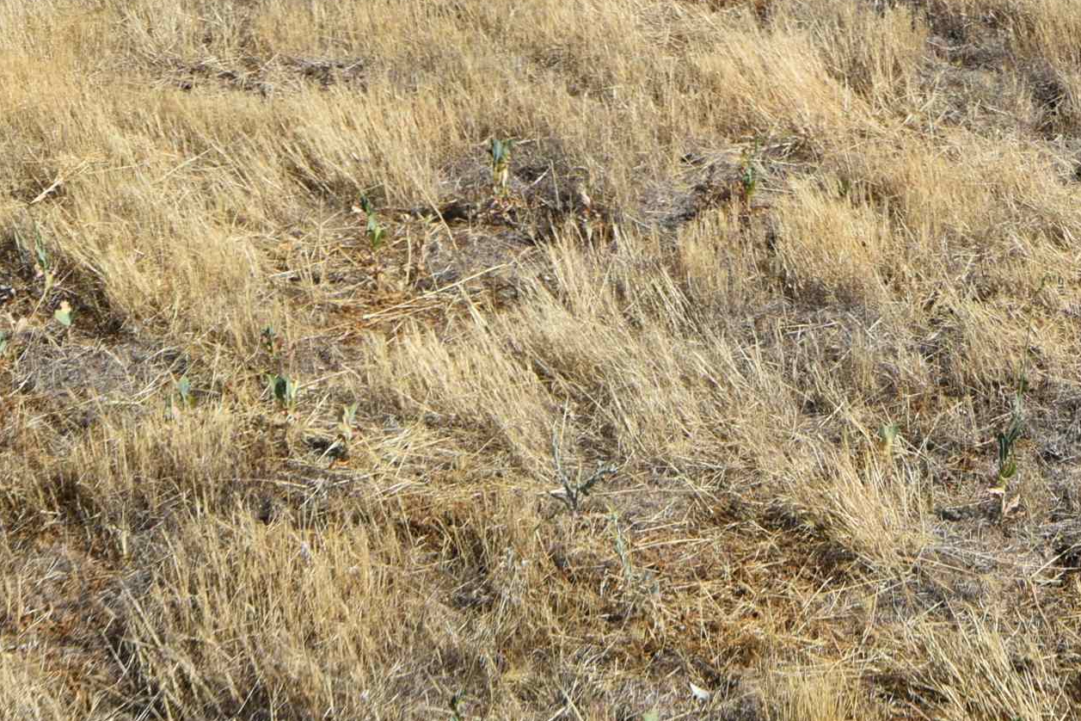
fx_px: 2642
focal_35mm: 88
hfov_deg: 23.1
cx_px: 673
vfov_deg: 15.2
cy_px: -53
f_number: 8
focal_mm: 24
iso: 100
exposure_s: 1/250
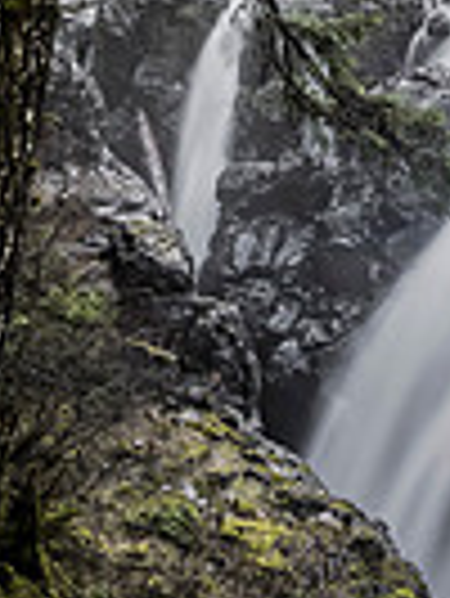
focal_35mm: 81
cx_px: 511
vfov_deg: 22.3
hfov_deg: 17.5
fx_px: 1402
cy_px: -117
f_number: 8
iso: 400
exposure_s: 1.3
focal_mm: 12
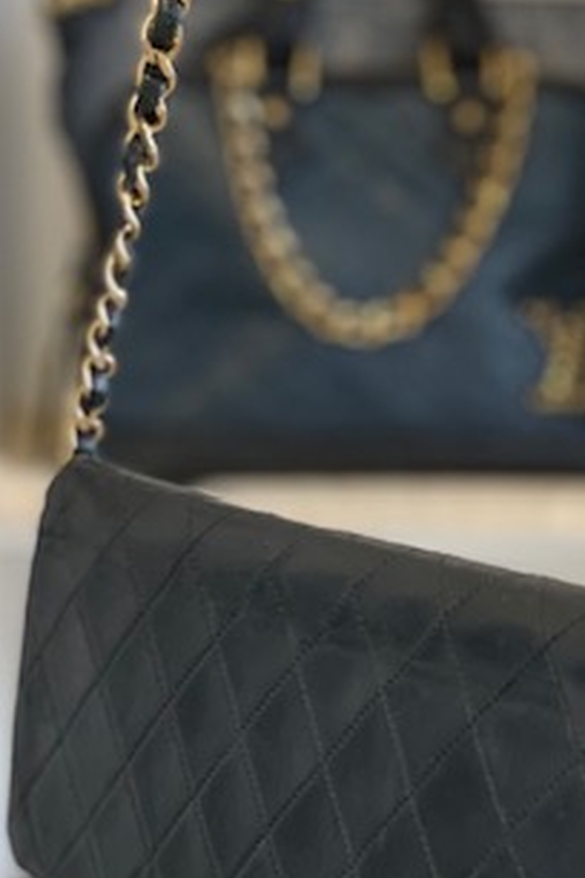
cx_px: 387
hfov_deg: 12.1
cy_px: 729
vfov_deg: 17.9
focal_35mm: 113
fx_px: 2754
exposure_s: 1/100
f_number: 2
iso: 200
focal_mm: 6
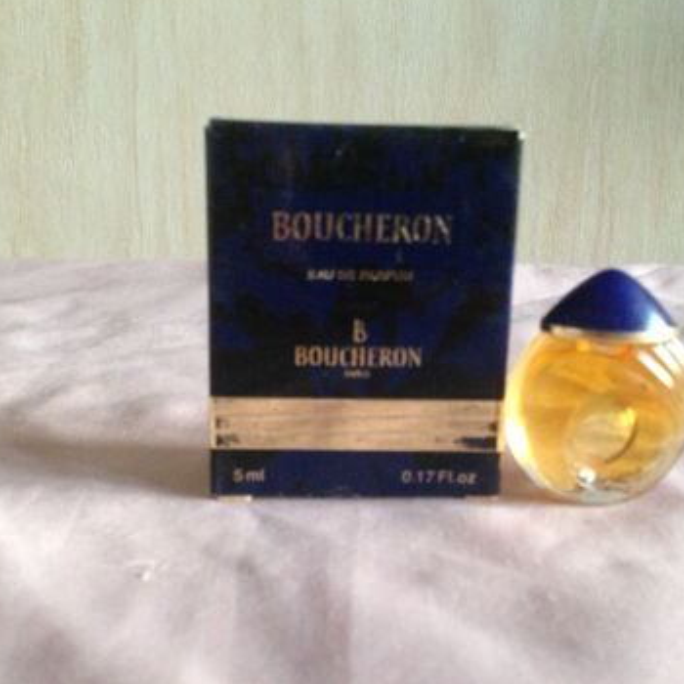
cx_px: 358
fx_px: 894
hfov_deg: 41.8
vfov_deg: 41.9
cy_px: 340
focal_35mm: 40
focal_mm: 4.13
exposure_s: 1/20
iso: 400
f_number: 2.4
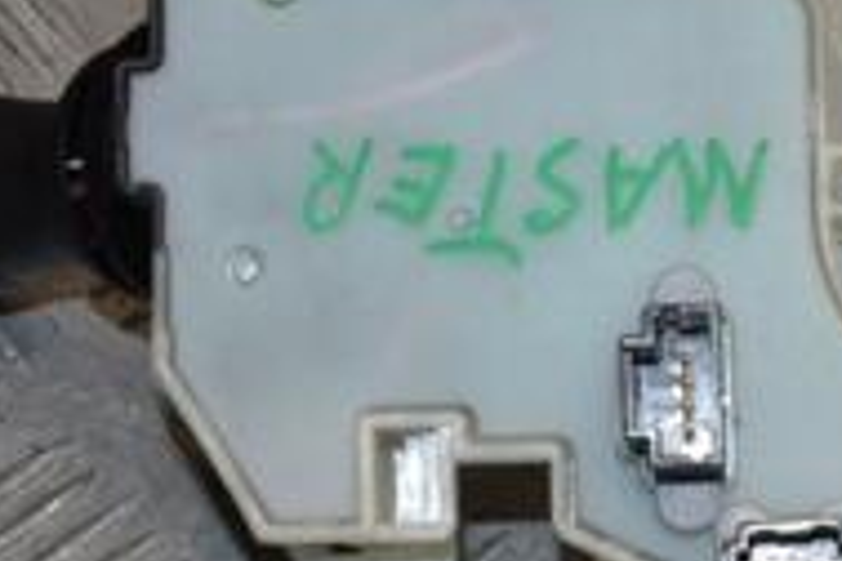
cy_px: 280
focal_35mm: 133
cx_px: 962
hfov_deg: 15.0
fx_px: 3110
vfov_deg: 10.3
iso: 800
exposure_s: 1/200
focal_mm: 28
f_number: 9
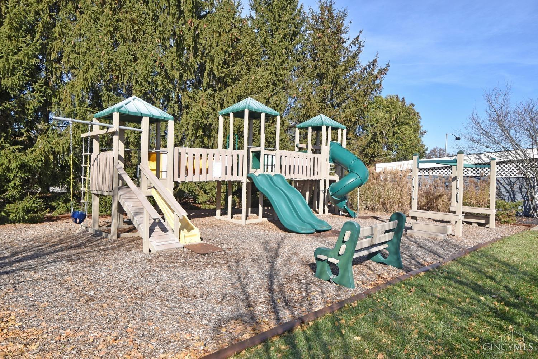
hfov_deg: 77.3
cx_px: 269
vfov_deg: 56.1
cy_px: 180
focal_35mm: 22
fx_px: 336
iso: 200
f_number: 9
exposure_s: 1/320
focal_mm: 15
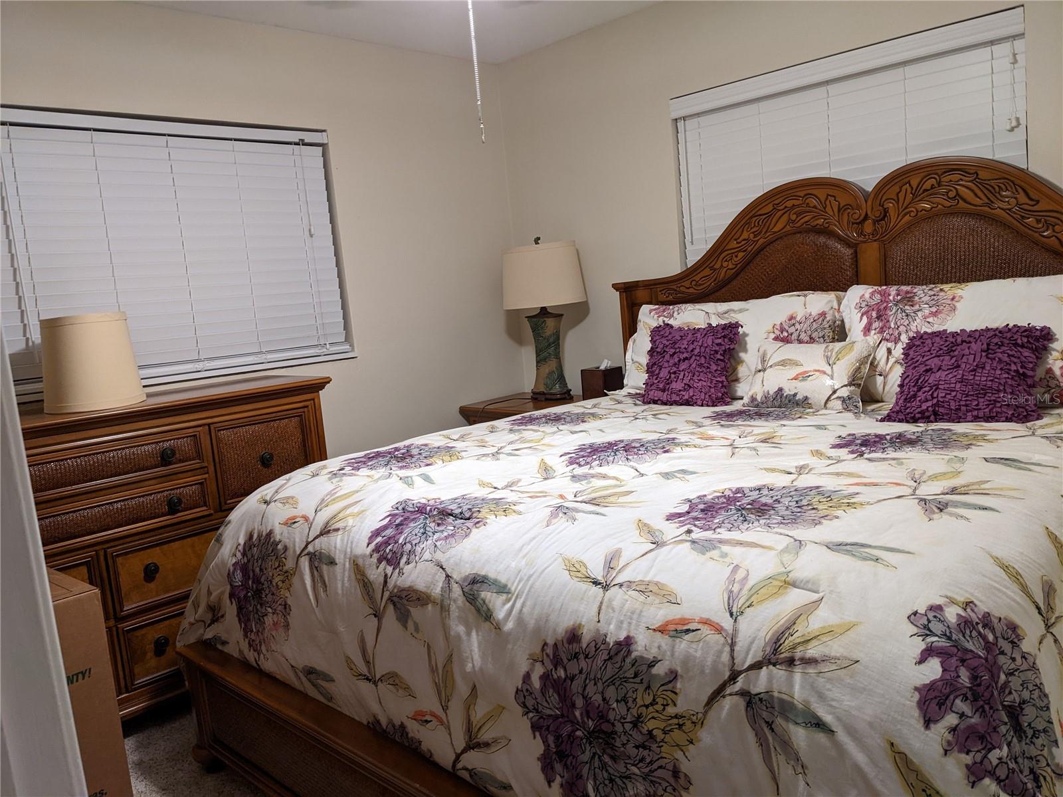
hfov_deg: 65.3
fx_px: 829
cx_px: 532
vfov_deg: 51.4
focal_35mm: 27
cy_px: 398
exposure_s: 1/24
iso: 115
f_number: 1.73
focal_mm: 4.38
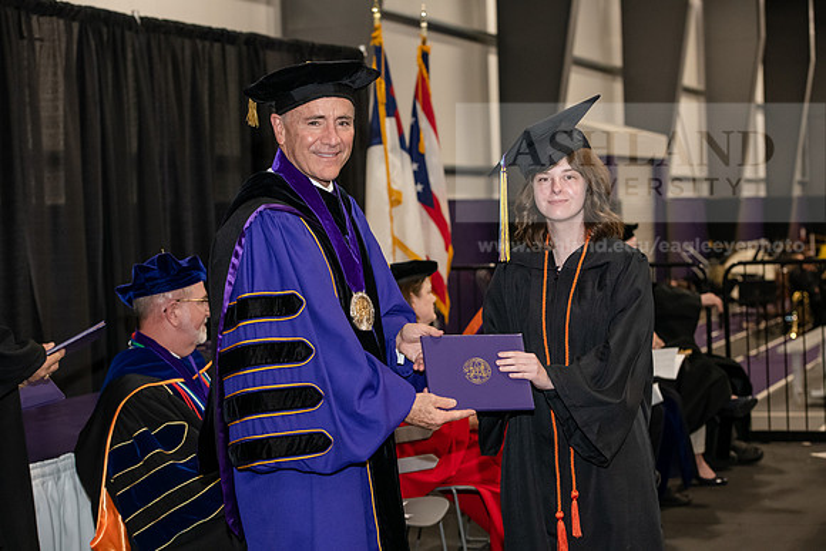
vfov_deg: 19.5
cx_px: 413
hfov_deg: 28.8
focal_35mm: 70
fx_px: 1606
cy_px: 276
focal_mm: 70
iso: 2500
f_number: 5
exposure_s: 1/200
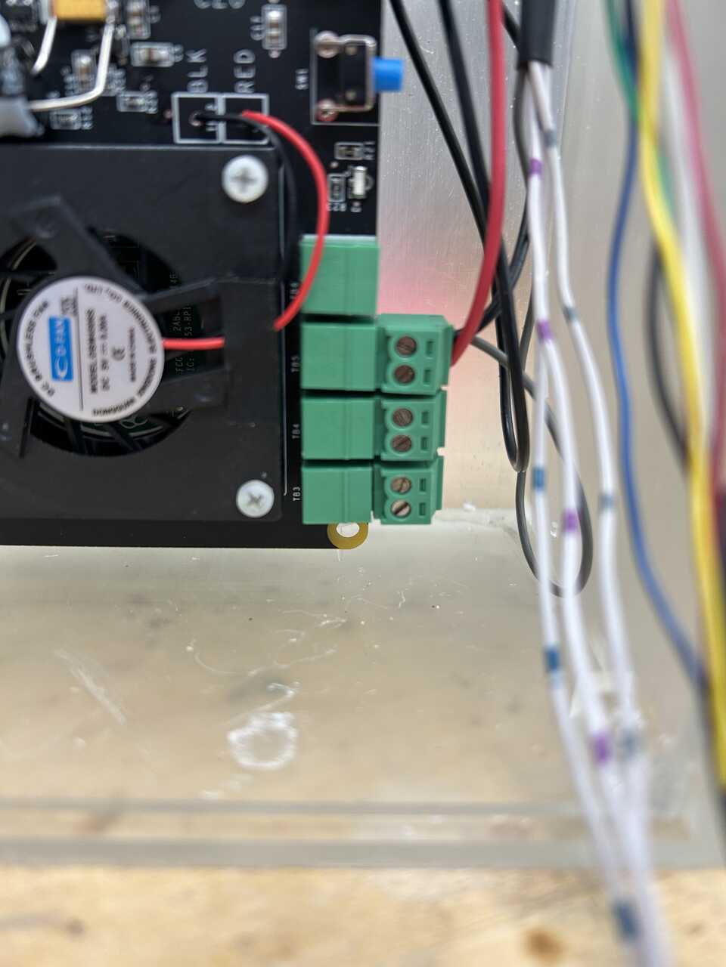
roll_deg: -1.9
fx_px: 727
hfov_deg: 53.1
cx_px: 363
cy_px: 484
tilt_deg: -22.7
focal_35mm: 26
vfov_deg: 67.3
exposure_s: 1/60
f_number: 1.5
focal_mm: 5.7
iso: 64
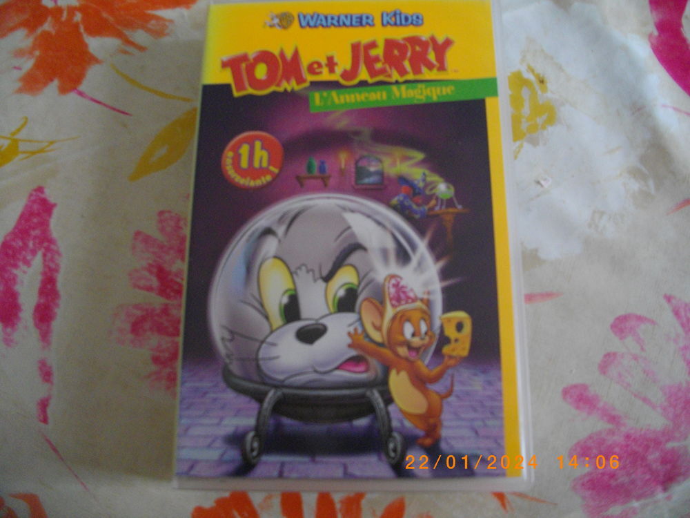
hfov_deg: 56.8
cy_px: 259
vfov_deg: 44.2
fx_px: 638
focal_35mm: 32
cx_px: 345
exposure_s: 1/50
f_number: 2.9
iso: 264
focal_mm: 5.7
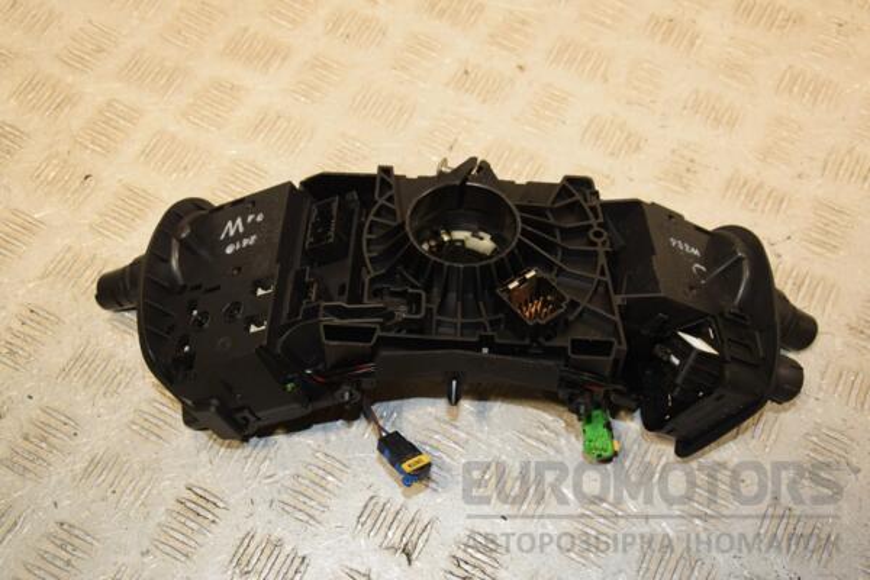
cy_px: 290
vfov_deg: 29.9
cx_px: 435
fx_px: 1087
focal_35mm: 45
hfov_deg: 43.6
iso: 800
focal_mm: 30
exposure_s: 1/200
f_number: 6.3
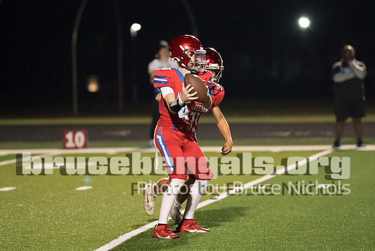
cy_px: 100
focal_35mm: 300
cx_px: 197
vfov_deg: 4.6
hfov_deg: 6.9
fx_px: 3127
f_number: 2.8
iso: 12800
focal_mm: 200
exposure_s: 1/1250
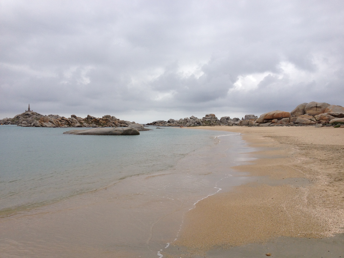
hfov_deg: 52.6
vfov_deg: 40.7
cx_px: 172
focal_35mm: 35
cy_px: 129
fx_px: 348
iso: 64
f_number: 2.4
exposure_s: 1/1082
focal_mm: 4.28
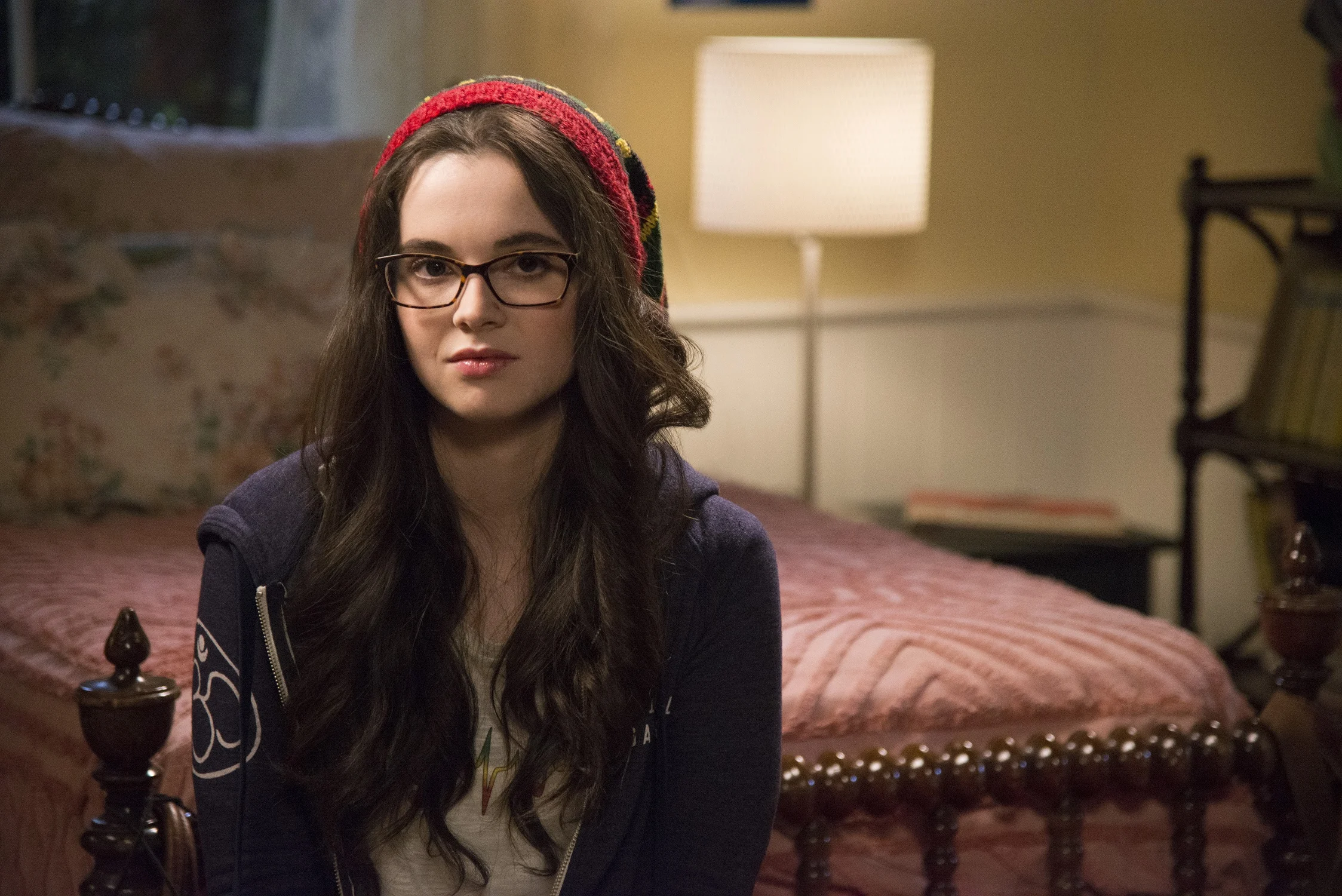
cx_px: 671
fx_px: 4475
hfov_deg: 17.1
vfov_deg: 11.4
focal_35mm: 120
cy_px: 448
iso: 5000
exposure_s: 1/125
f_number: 4
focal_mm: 120
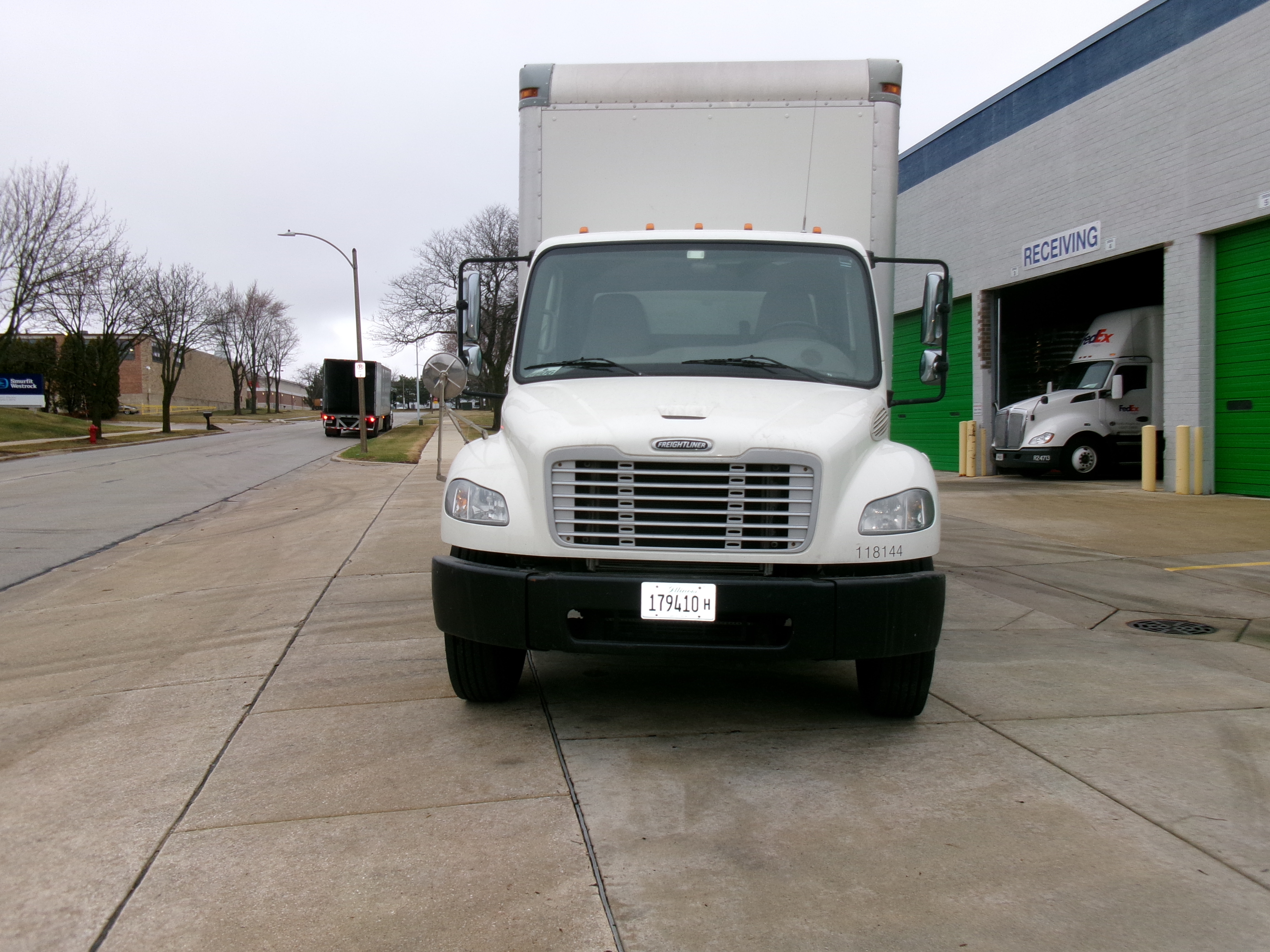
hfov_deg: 63.4
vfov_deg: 49.7
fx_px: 1027
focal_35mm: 28
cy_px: 476
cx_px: 635
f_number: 3.9
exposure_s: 1/120
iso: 100
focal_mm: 5.1
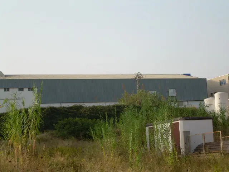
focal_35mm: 110
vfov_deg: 13.5
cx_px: 114
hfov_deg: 17.9
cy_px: 86
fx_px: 728
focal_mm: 18.9
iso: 50
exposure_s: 1/229
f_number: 4.9
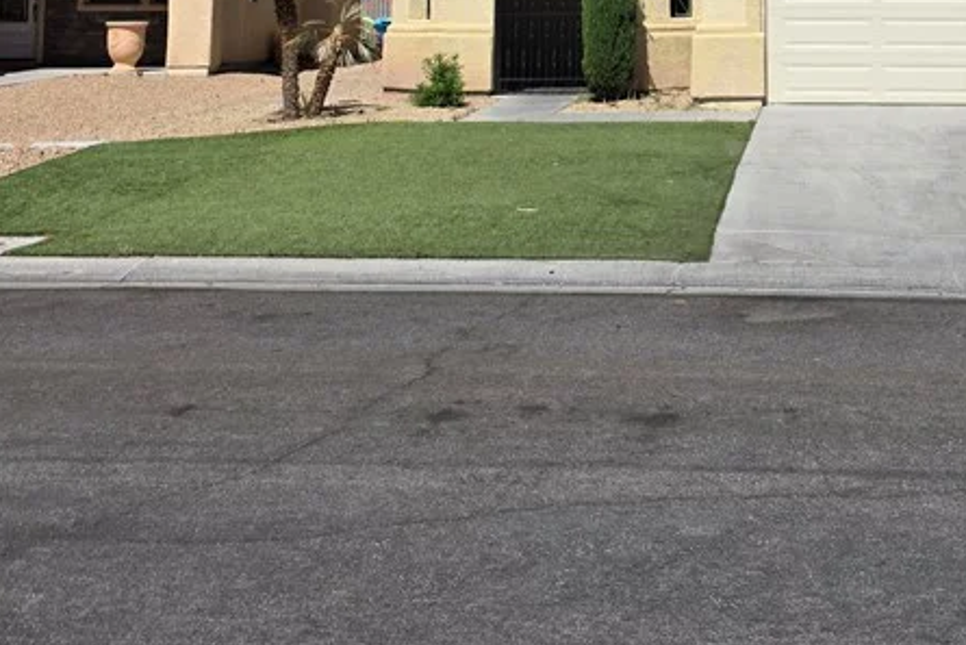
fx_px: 1476
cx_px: 777
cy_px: -119
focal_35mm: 55
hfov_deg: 35.1
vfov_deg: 22.7
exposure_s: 1/7944
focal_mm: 6.25
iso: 64
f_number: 1.7
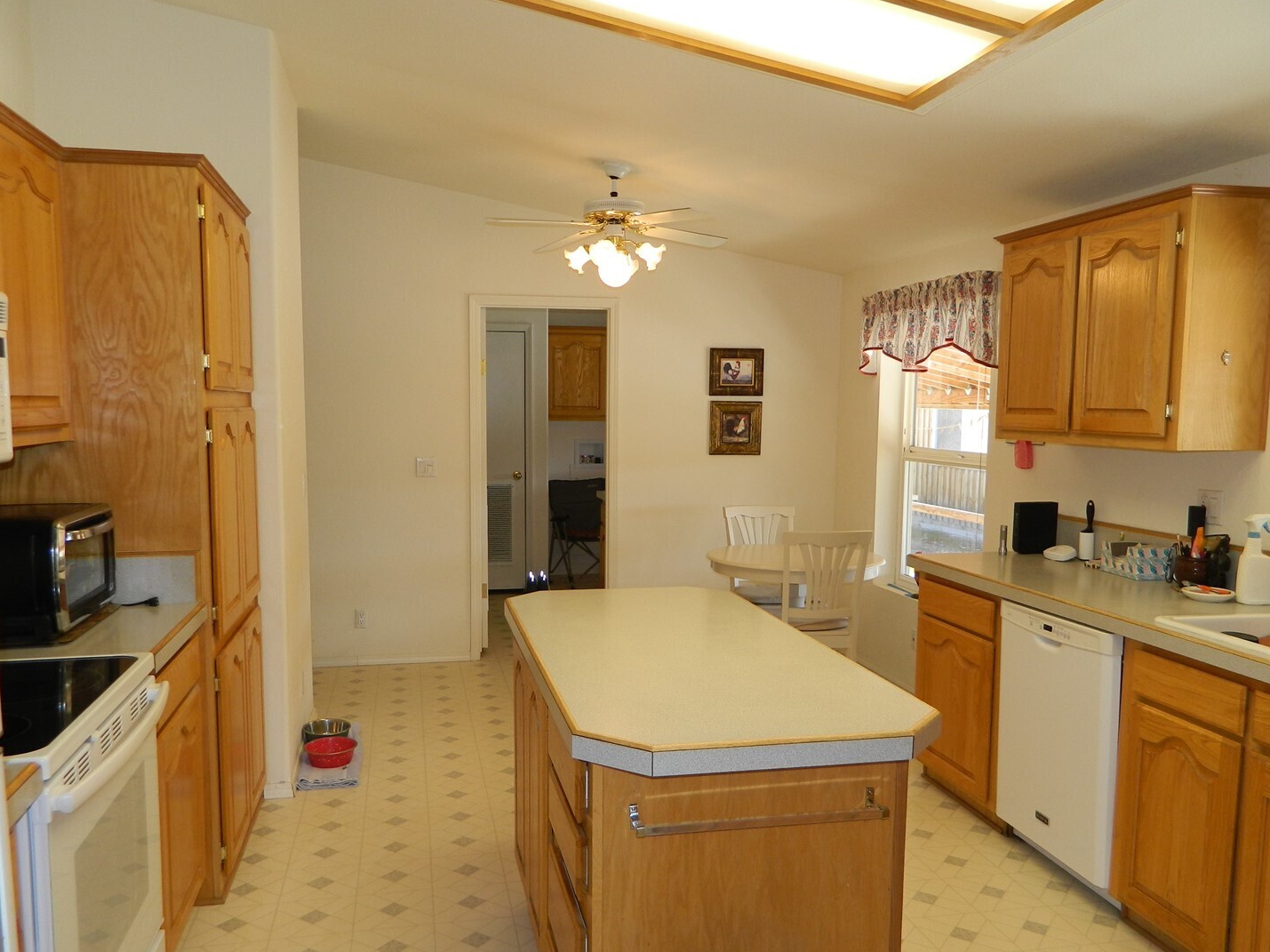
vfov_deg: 49.7
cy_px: 521
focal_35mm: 28
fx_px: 1027
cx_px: 622
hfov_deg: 63.5
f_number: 3.1
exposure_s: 1/40
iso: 80
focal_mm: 4.5
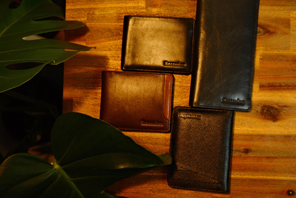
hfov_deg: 37.5
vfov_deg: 25.5
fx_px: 436
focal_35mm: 53
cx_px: 148
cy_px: 99
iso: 1000
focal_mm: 35.3
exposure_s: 1/25
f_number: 5.6
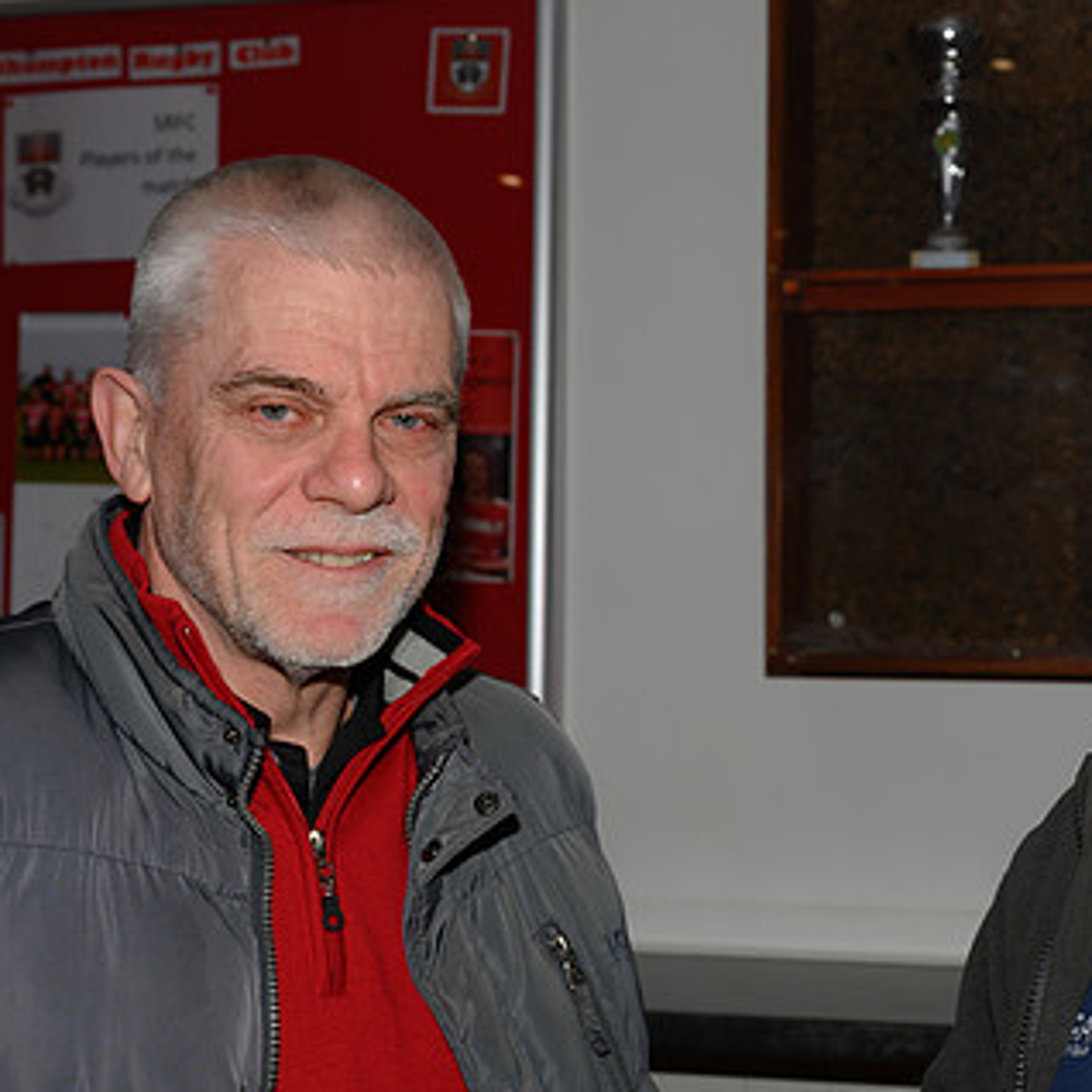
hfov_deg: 26.5
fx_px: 2284
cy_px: 577
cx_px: 845
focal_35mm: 64
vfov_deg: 26.9
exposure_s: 1/60
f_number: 7.1
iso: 64
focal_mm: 41
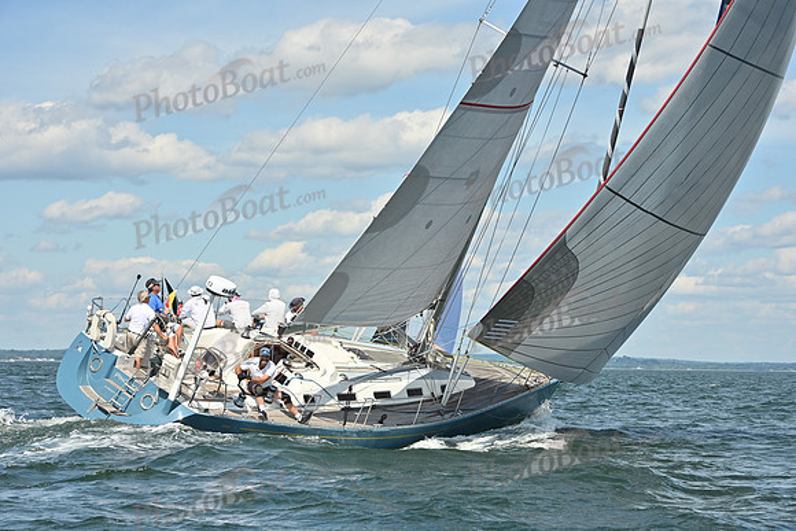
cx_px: 398
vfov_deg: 14.0
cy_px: 266
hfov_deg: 20.8
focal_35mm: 98
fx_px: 2167
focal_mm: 98
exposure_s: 1/1000
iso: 250
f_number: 9
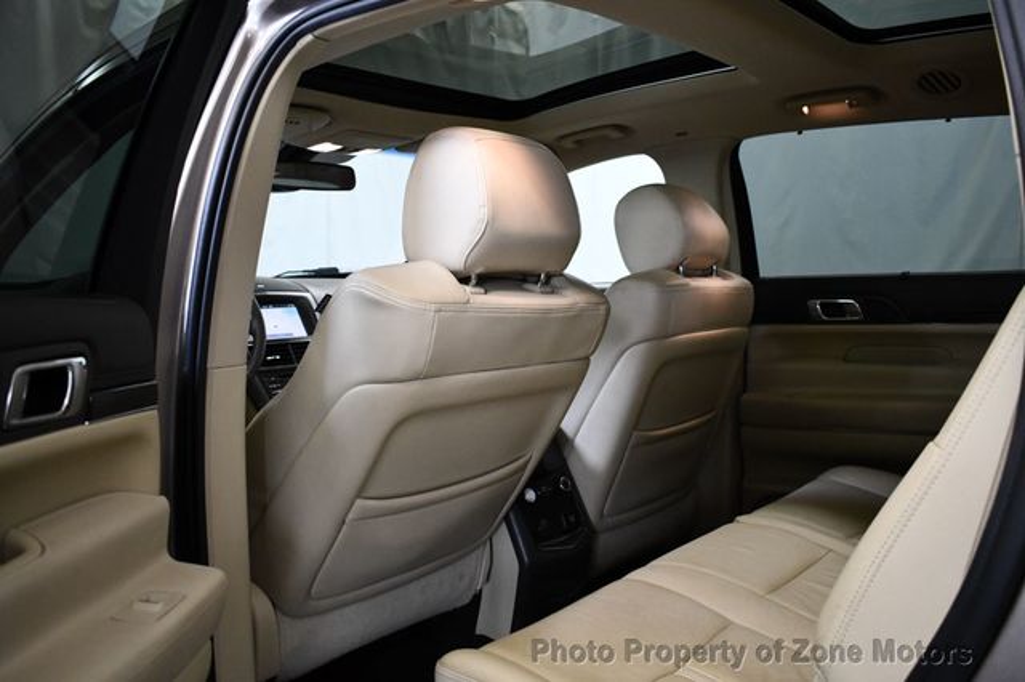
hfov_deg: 62.0
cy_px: 341
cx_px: 512
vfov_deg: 43.6
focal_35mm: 30
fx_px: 854
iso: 2000
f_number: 3.5
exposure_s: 1/125
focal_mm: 20
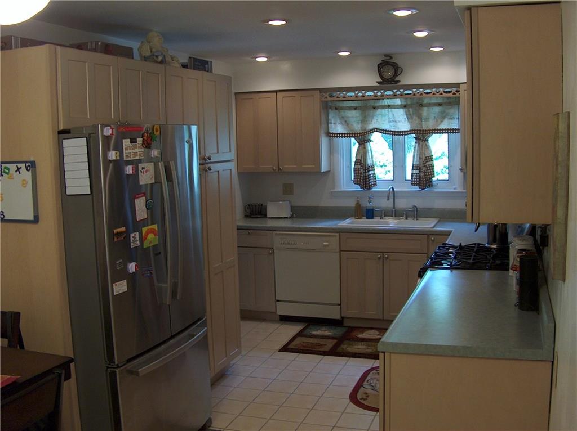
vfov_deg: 38.6
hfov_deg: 50.2
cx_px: 288
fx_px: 616
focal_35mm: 37
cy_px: 216
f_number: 2.8
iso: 200
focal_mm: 7.6
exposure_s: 1/23.9
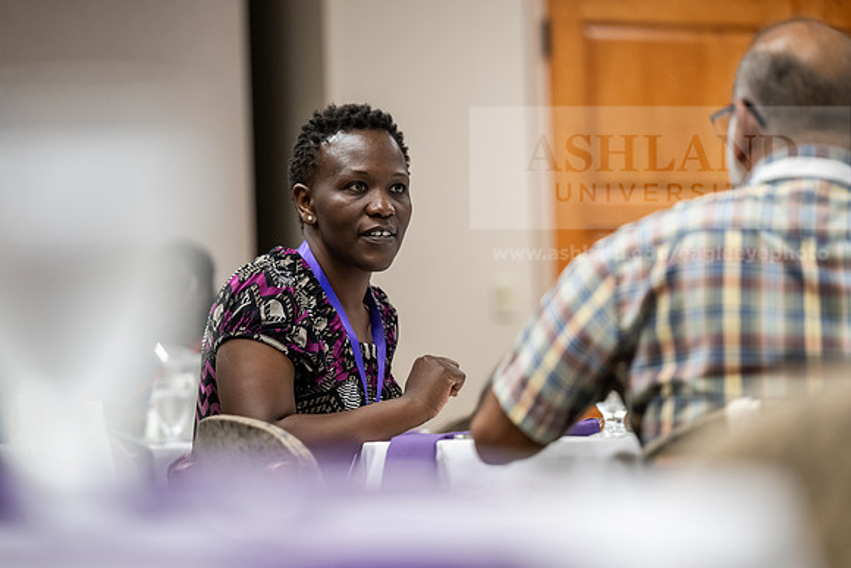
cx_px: 426
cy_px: 284
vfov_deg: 9.8
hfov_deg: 14.7
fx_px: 3310
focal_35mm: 140
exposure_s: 1/200
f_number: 2.8
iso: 2000
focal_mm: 140
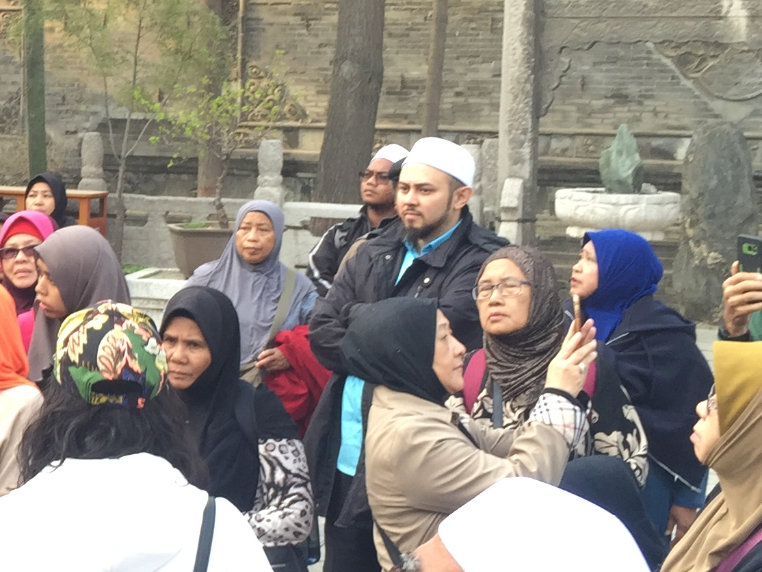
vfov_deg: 17.3
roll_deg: -0.3
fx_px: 1871
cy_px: 239
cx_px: -120
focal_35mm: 85
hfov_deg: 21.6
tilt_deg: -4.9
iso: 40
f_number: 2.2
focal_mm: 4.15
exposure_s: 1/100
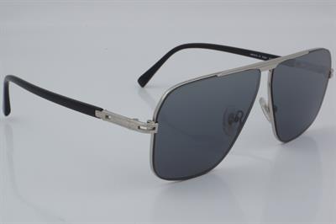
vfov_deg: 18.2
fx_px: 699
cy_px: 112
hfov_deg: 27.0
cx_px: 168
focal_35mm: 75
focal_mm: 50
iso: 100
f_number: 32
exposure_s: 1/4
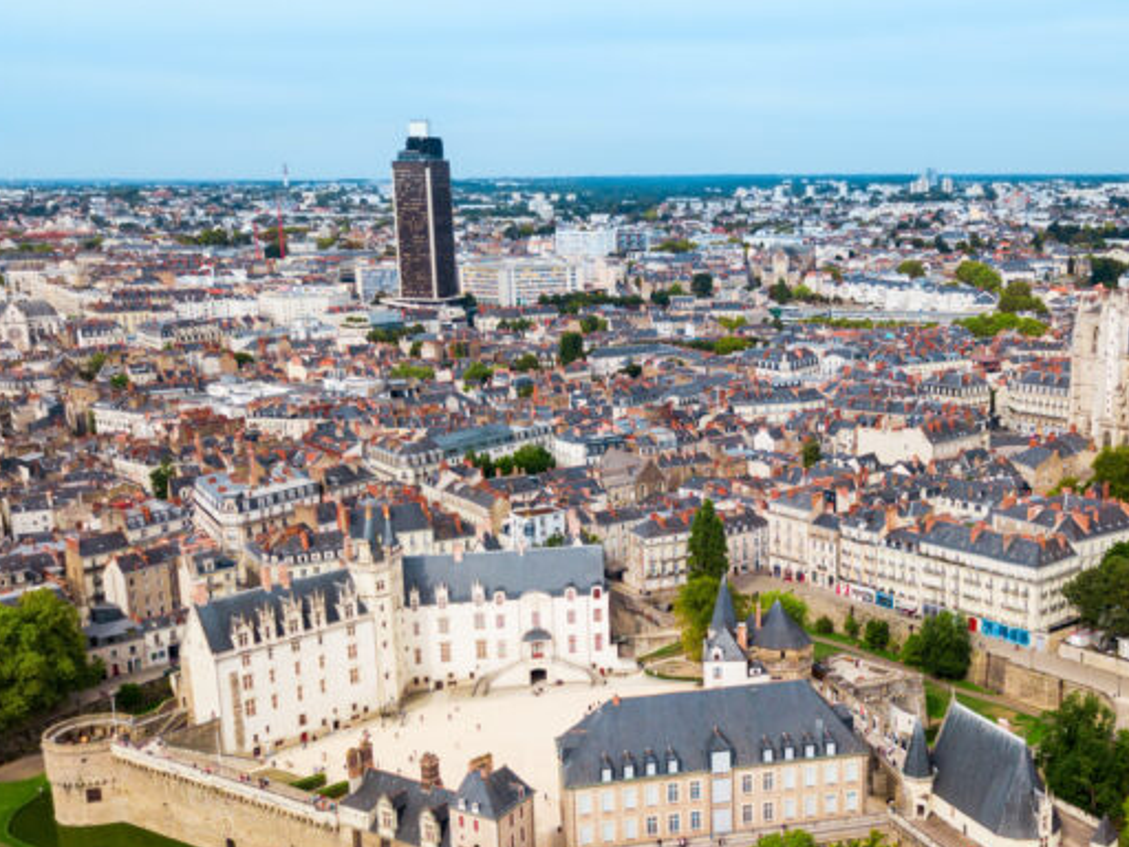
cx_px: 675
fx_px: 1272
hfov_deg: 47.6
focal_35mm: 39
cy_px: 538
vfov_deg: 36.6
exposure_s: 1/1200
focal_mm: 4.7
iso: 100
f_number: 2.2
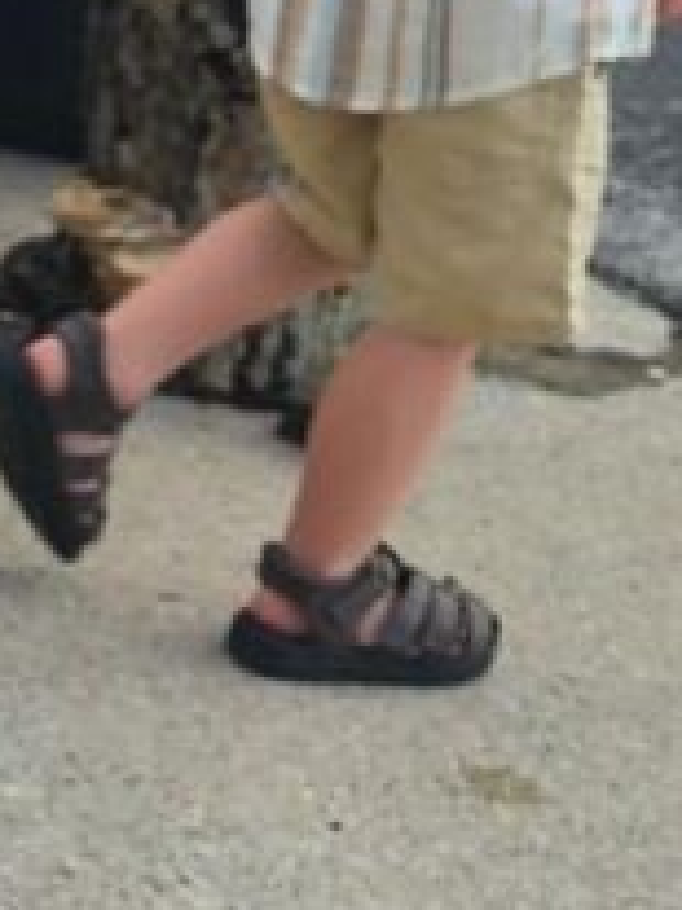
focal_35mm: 114
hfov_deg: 11.4
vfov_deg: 17.3
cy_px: 571
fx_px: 2998
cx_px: -792
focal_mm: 5.4
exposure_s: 1/453
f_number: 1.8
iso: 25
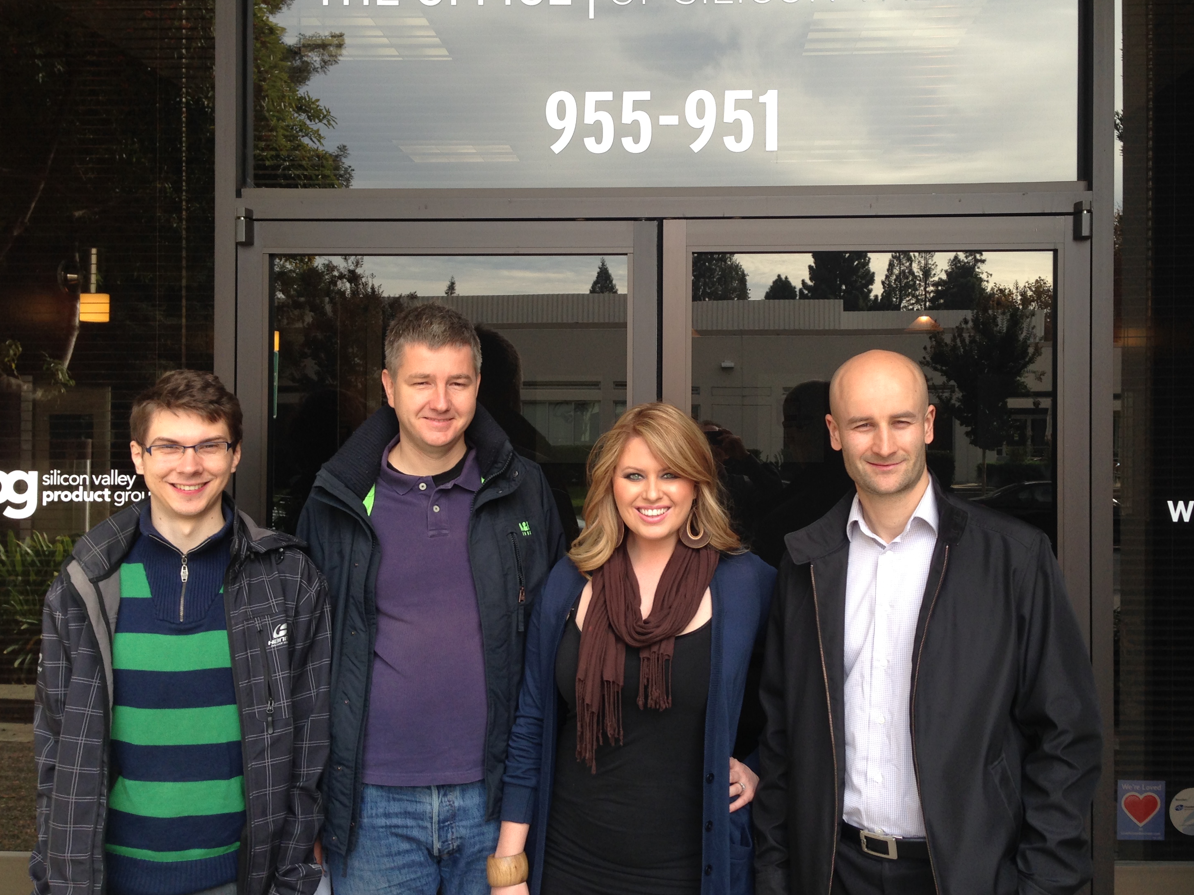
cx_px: 659
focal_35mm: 37
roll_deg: -1.0
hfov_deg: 50.1
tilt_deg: +0.2
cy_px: 414
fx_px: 1276
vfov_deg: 38.6
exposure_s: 1/184
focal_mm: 4.12
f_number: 2.4
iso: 50
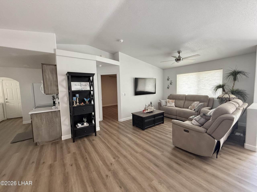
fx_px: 104
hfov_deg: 102.1
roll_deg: +1.5
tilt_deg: -4.1
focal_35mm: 14
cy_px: 96
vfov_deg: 85.7
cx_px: 128
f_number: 2.2
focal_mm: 2.22
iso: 320
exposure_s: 1/120
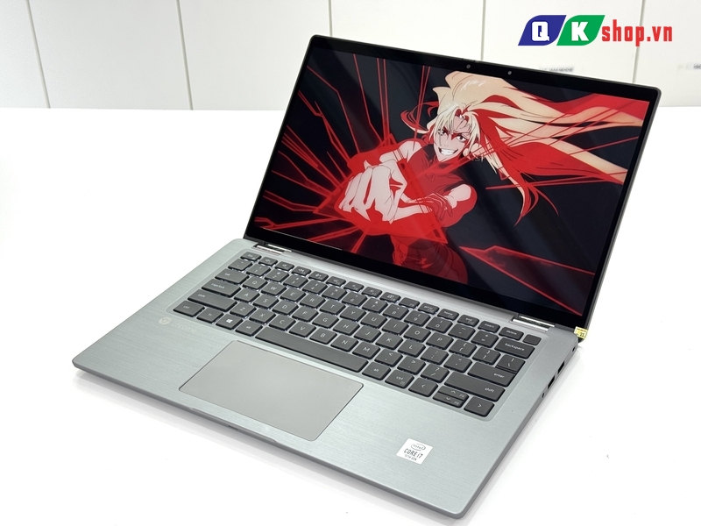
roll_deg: +3.4
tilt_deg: -30.5
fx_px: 972
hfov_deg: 39.7
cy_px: 263
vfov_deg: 30.3
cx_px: 350
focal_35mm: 48
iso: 64
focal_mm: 6.76
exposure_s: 1/100
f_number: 1.78
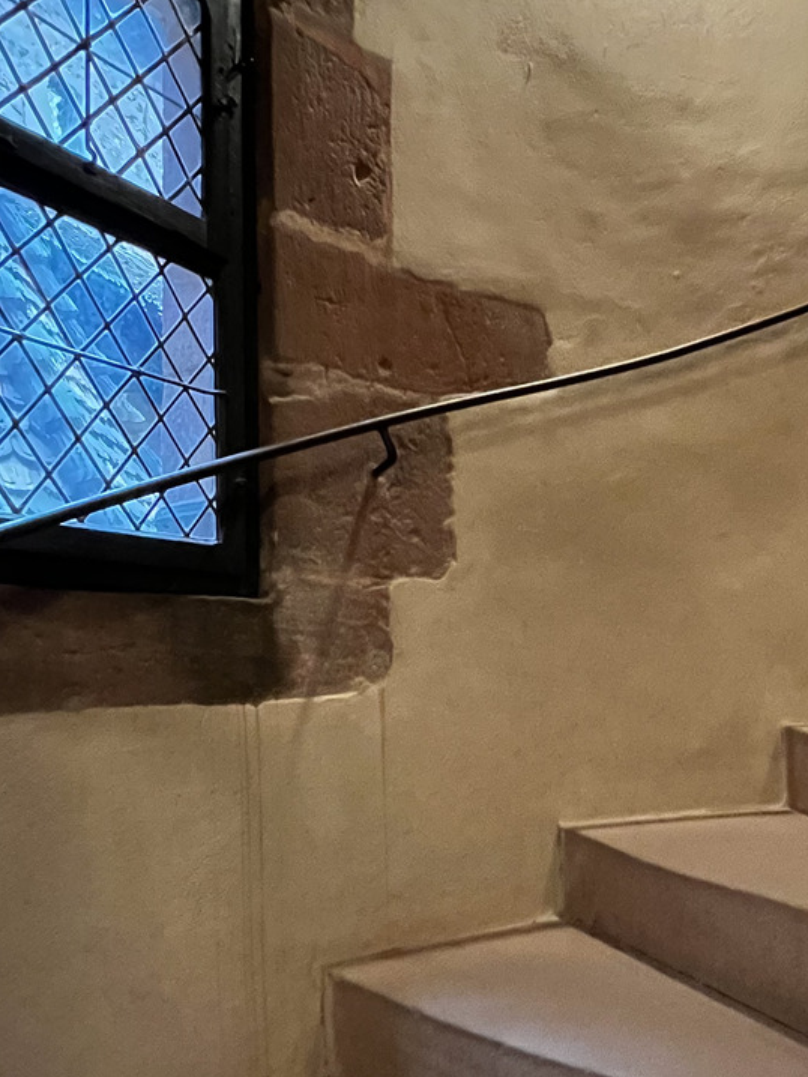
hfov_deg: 46.5
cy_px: 625
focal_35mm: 29
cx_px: 608
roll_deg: +0.7
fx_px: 902
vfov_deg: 61.3
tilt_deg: +4.1
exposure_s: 1/40
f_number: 1.8
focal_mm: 1.57
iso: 1250
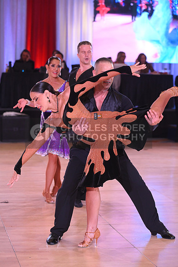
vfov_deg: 20.0
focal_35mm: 102
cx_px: 89
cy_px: 134
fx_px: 756
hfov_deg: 13.4
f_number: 4.5
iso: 2500
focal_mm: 102
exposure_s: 1/320
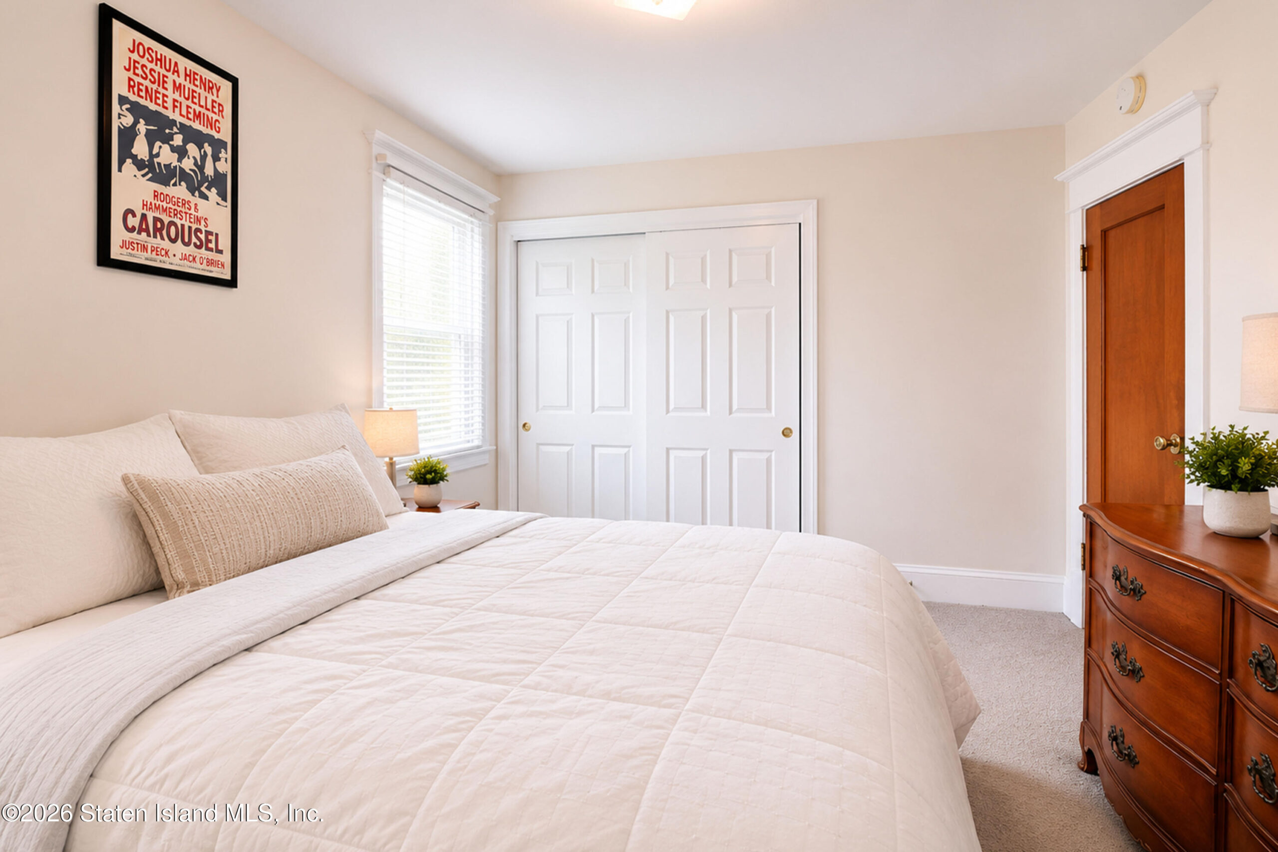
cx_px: 639
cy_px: 426
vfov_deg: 77.3
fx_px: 532
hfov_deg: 100.4
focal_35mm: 15
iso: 2000
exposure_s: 1/60
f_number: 5.6
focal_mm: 10
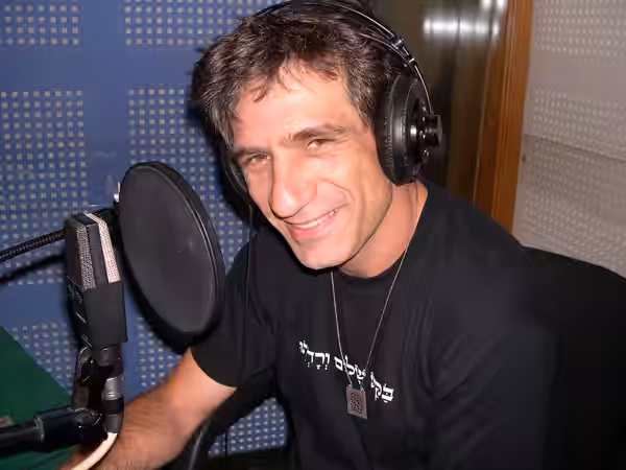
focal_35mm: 38
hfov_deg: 49.0
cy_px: 235
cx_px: 313
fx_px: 687
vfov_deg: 37.7
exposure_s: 1/60
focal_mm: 8
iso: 100
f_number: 2.8
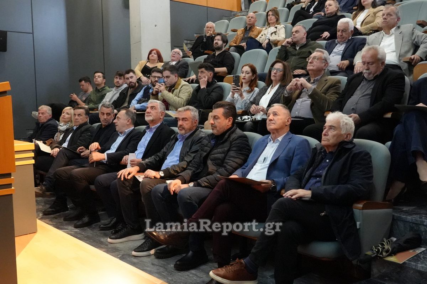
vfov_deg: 36.9
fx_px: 427
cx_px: 214
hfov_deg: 53.1
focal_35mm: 36
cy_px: 142
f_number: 4
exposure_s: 1/160
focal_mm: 24
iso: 12800
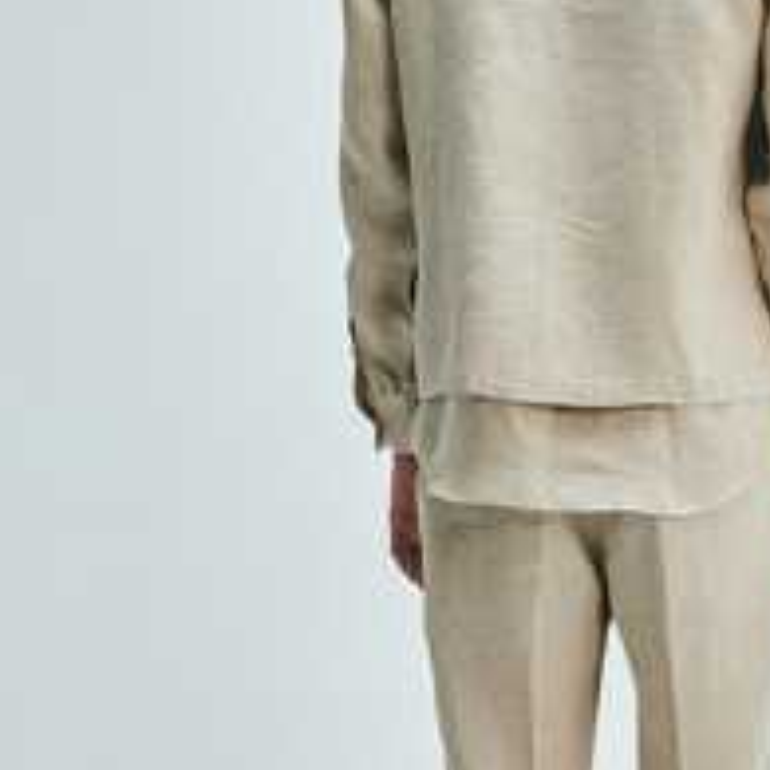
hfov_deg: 13.8
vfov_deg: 13.8
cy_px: 432
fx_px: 3171
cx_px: 620
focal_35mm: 126
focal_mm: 55
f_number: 8
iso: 400
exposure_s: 1/125
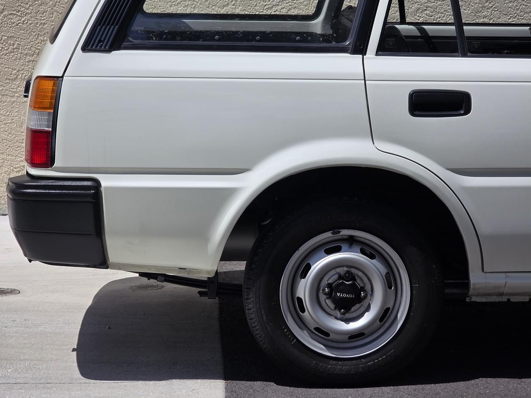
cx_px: 266
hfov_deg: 17.1
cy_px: 199
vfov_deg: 12.9
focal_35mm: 115
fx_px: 1764
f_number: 3.4
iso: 64
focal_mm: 18.6
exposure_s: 1/2140
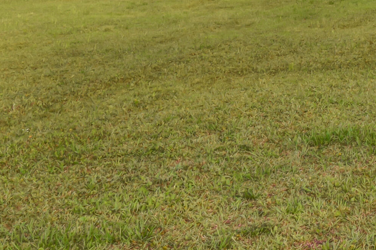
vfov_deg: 14.1
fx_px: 950
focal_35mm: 91
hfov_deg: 19.7
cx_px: 551
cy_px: -121
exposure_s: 1/20
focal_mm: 20
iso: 100
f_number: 22
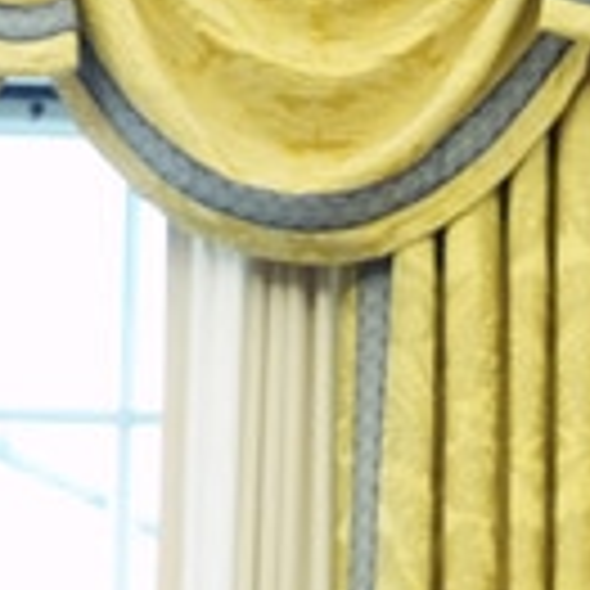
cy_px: 1254
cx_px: 383
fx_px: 3085
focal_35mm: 160
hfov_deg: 10.9
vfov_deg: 10.0
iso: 2000
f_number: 2.8
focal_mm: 24
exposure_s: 1/500
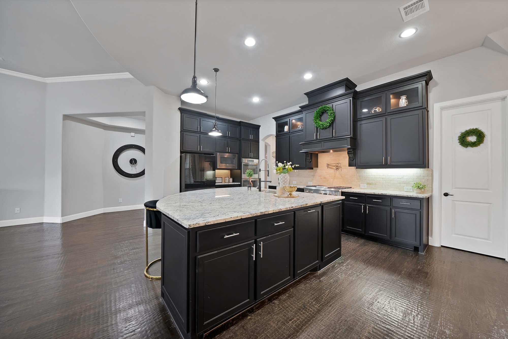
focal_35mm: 12
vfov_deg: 90.1
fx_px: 169
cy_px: 170
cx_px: 254
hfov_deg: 112.6
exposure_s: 1
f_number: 9
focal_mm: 12
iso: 640
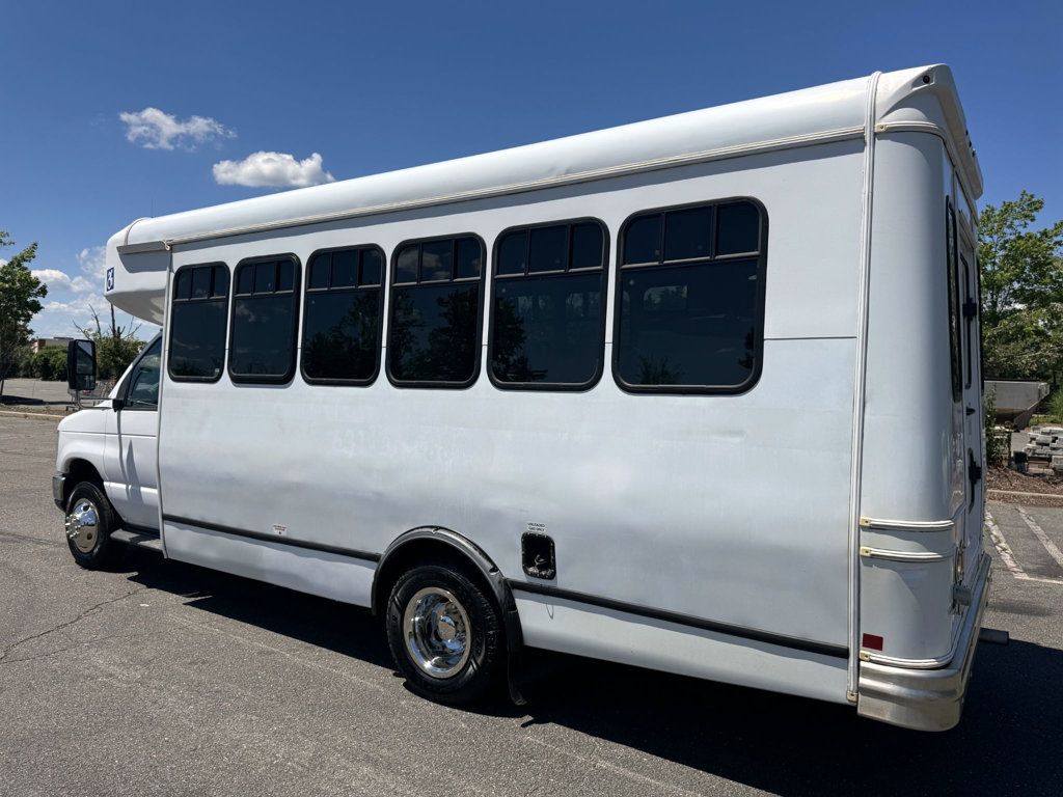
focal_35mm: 24
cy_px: 398
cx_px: 532
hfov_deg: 71.6
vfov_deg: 56.8
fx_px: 737
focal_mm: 6.76
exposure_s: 1/7092
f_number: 1.78
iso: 80
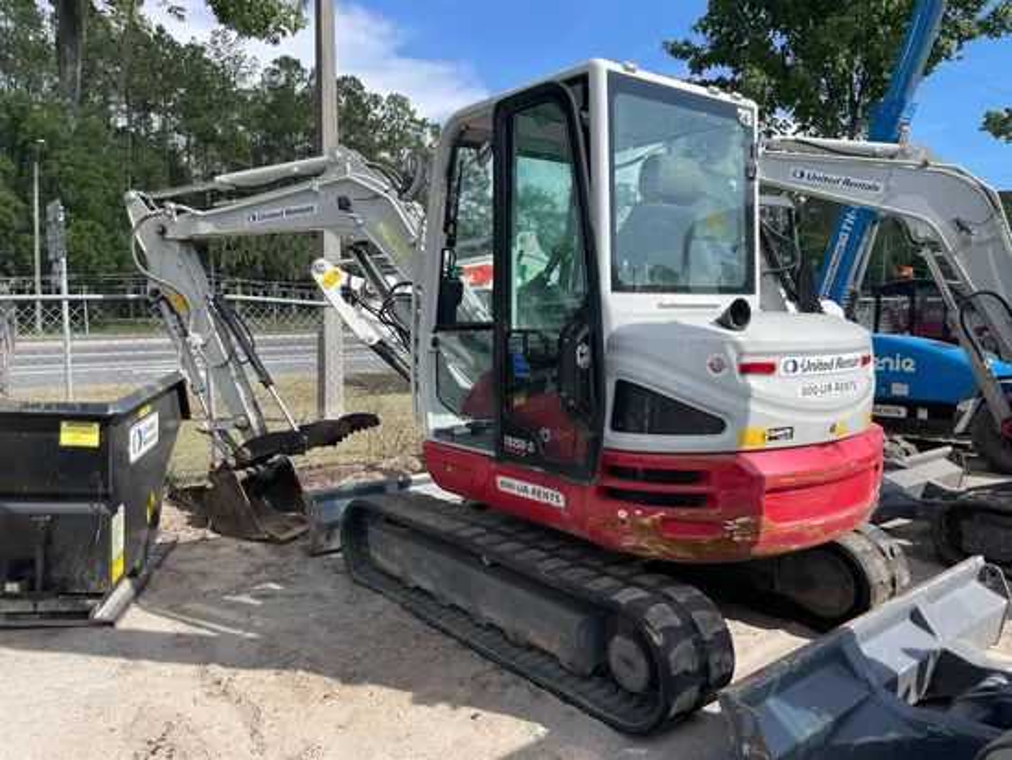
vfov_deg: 53.1
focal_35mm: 26
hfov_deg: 67.3
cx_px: 506
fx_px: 760
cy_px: 380
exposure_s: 1/2212
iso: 32
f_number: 1.6
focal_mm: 4.2
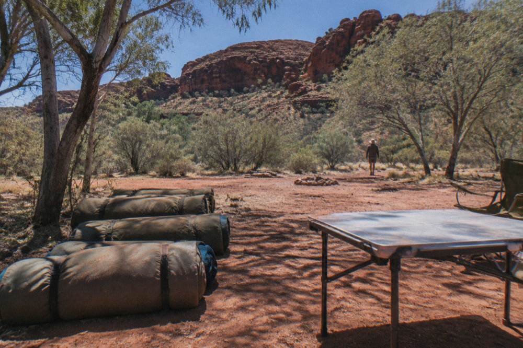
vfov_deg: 37.8
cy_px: 174
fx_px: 508
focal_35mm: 35
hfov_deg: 54.5
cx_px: 262
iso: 500
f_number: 5
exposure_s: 1/1000
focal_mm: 35
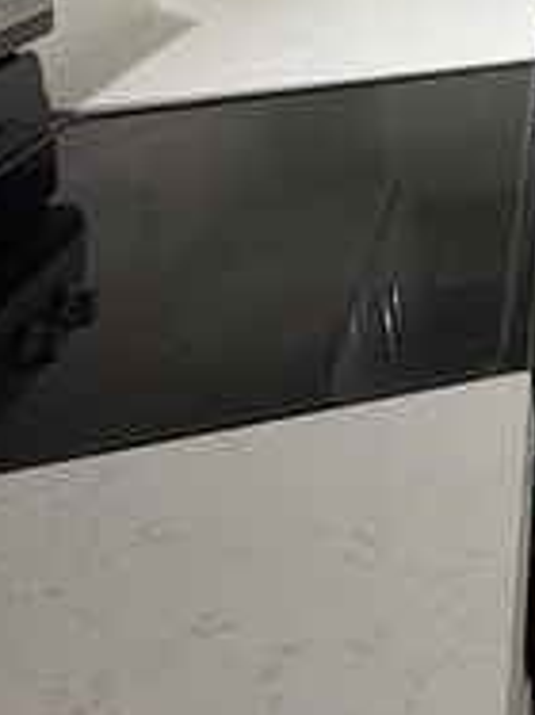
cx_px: 871
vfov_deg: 32.7
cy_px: -105
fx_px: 1032
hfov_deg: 22.1
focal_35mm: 50
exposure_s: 1/120
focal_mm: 2.22
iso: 200
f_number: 2.2
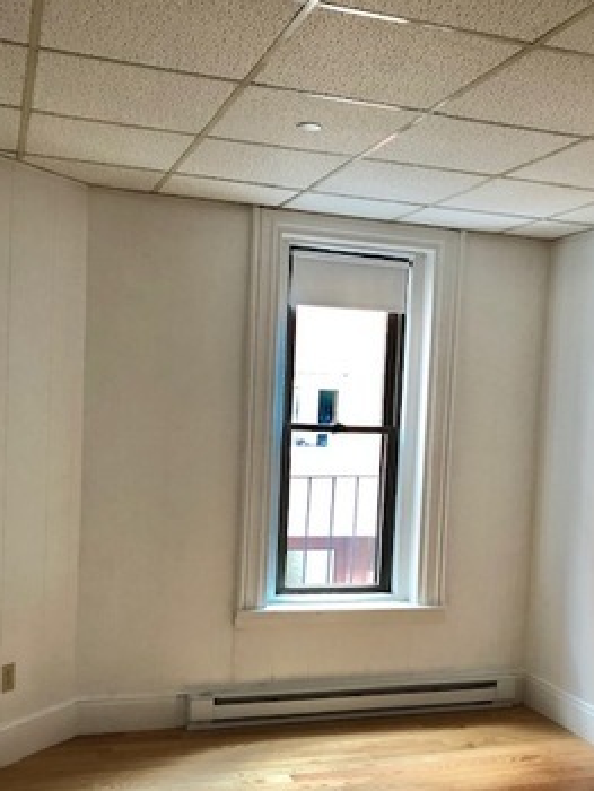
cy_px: 470
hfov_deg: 36.0
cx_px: 306
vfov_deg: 46.5
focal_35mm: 40
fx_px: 914
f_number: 1.8
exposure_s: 1/15
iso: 40
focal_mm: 3.99
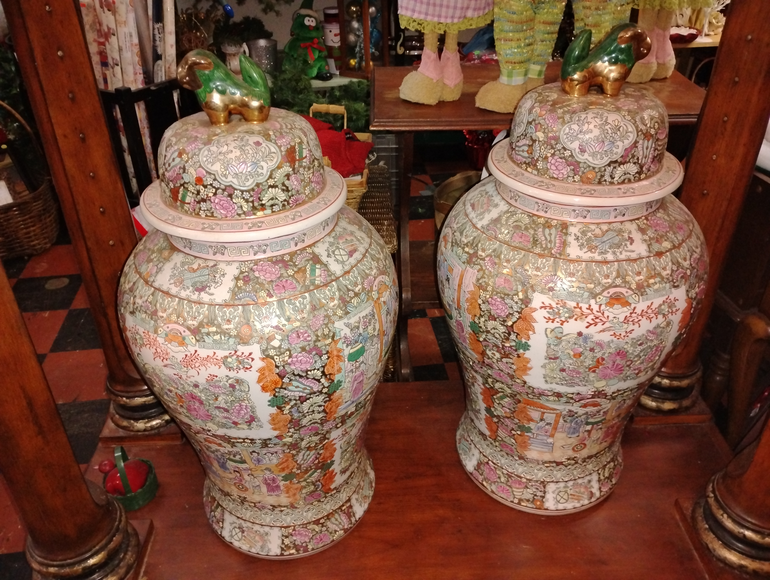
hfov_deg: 63.4
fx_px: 624
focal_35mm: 28
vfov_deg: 49.9
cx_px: 385
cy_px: 290
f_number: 1.8
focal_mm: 4.26
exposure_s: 1/30
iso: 1866
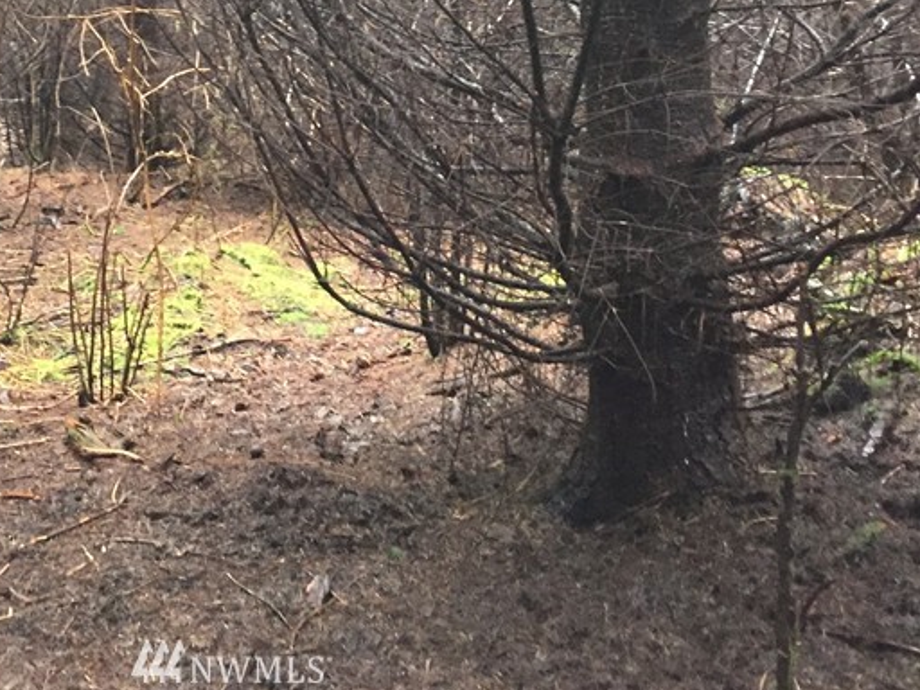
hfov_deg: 32.6
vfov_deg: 24.3
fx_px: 1541
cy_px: 40
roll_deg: -0.6
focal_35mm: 58
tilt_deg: -4.1
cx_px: 232
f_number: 2.2
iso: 250
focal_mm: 4.15
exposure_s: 1/17
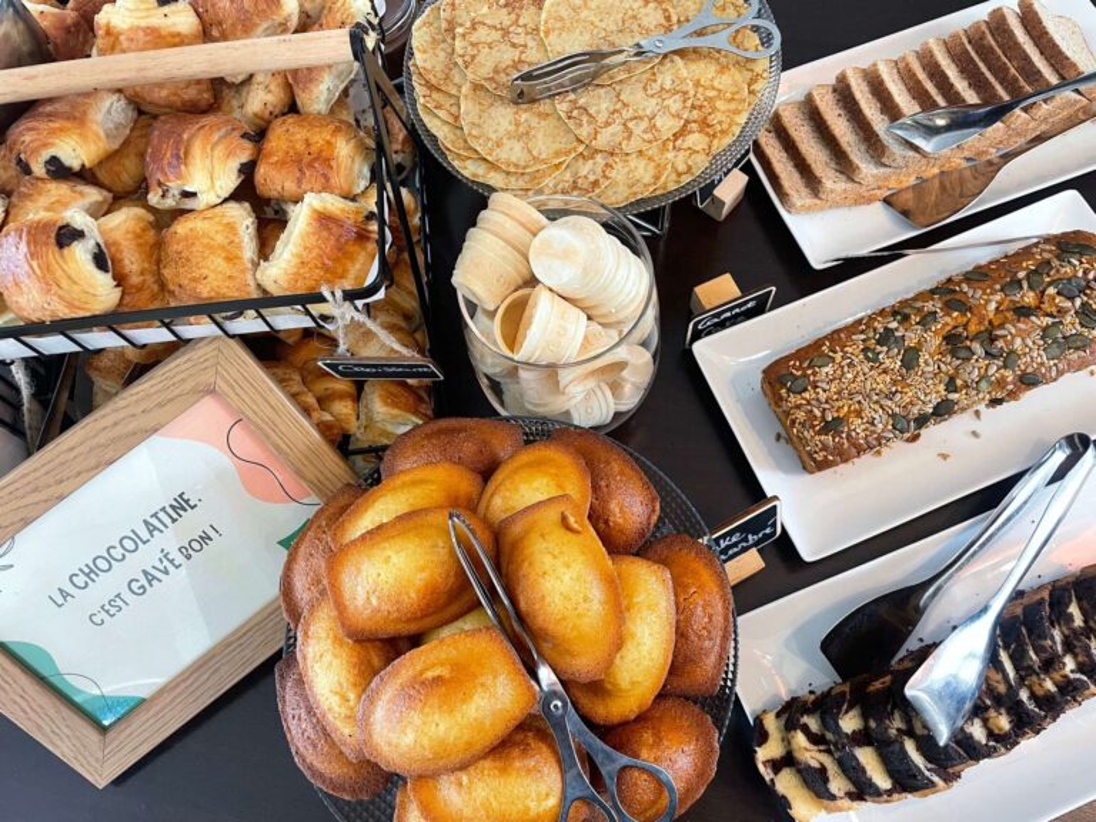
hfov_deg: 67.3
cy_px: 411
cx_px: 548
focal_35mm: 26
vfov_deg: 53.1
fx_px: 823
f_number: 1.6
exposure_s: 1/81
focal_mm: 4.2
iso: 125
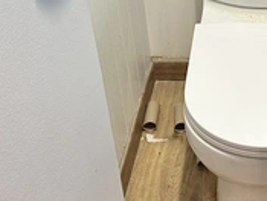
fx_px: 564
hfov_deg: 25.3
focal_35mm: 73
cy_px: 12
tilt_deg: -31.3
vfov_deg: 19.8
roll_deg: -0.4
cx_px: 271
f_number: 1.78
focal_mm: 6.86
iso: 250
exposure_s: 1/71
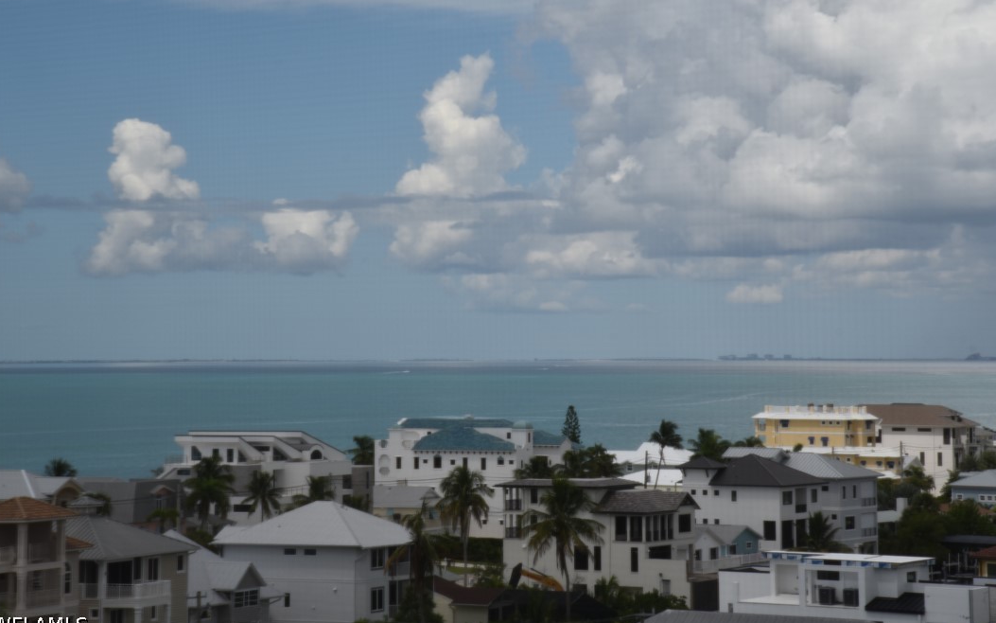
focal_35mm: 126
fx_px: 3420
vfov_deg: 10.4
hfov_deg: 16.6
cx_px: 488
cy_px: 297
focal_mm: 120
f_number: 8
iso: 200
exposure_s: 1/250
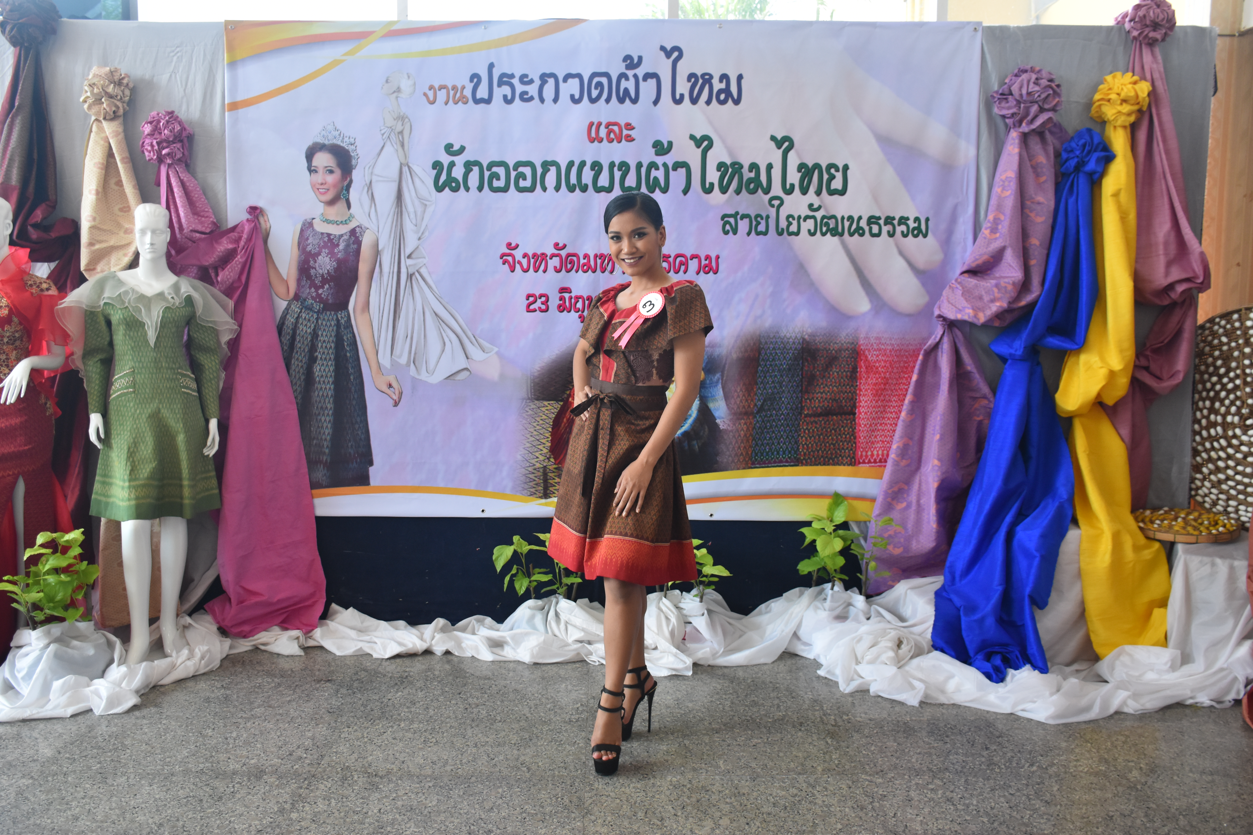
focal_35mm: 30
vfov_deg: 43.6
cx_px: 626
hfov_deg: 61.9
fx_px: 1044
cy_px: 418
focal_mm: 20
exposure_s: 1/60
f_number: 3.5
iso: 800
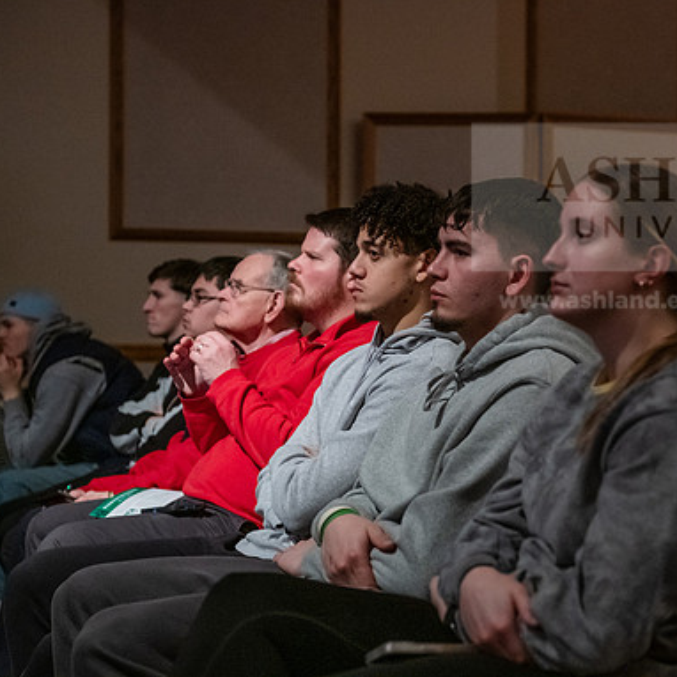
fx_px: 1770
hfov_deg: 21.6
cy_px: 338
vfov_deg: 21.7
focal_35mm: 80
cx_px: 418
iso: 4000
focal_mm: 62
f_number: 3.2
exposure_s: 1/160
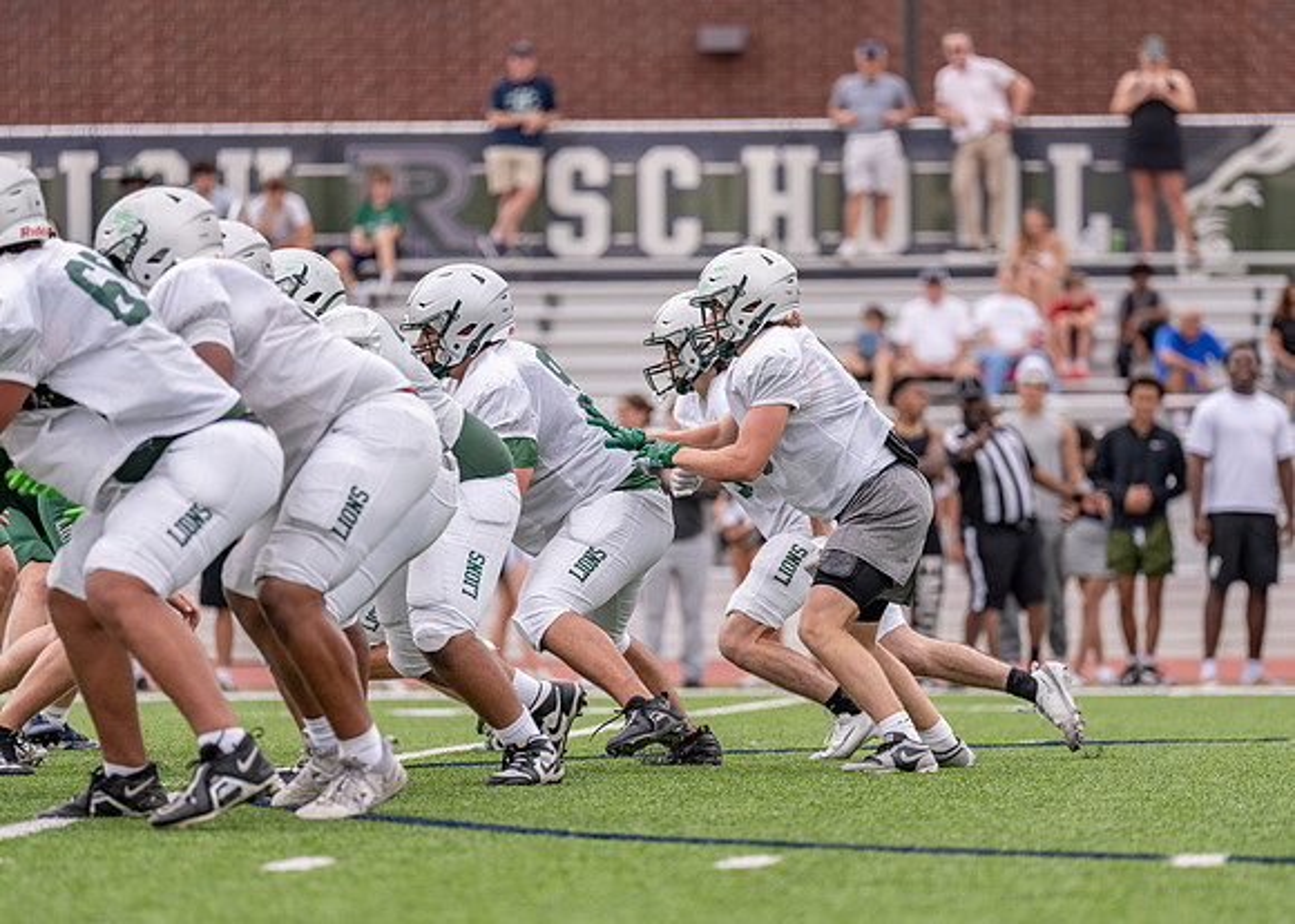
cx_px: 761
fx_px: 9315
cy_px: 506
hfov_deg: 8.0
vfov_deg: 5.7
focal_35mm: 253
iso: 320
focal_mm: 200
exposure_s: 1/3200
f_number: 2.8
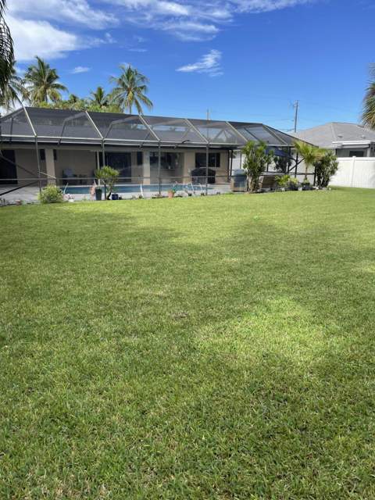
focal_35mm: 26
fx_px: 376
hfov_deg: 53.1
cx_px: 188
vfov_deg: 67.3
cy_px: 250
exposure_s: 1/1642
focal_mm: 4.2
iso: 32
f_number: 1.6
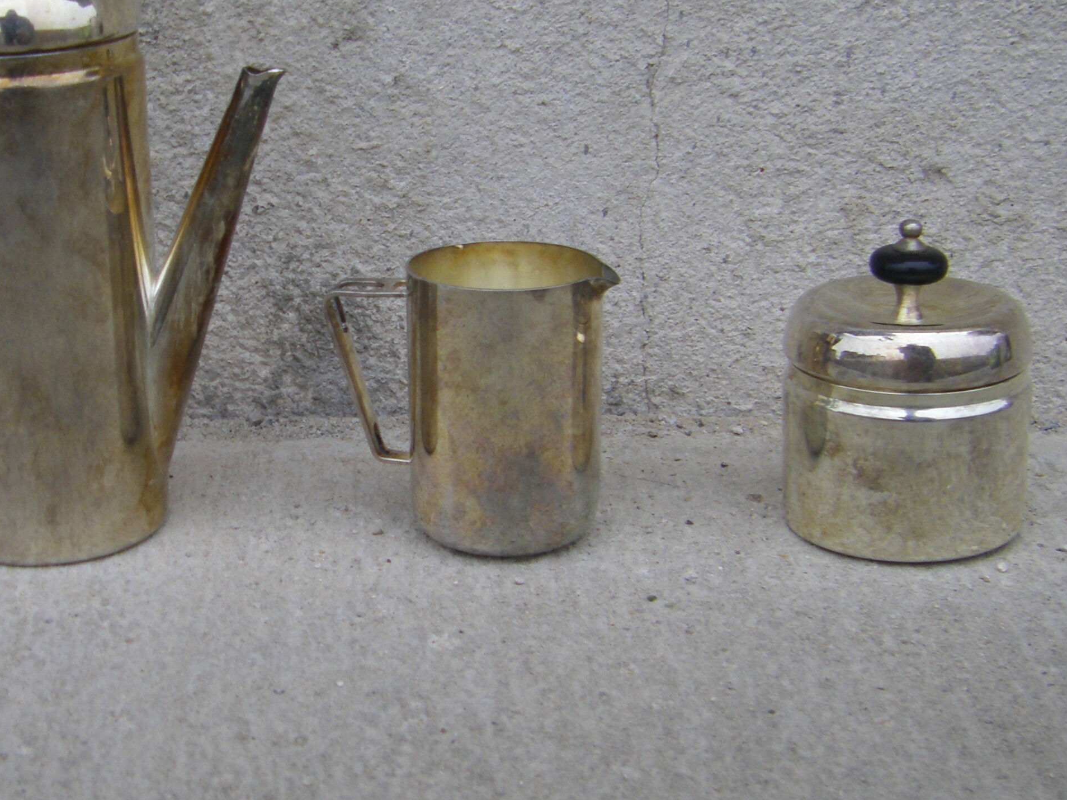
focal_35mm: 65
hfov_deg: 29.7
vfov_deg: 22.6
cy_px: 371
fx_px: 2004
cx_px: 400
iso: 80
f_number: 3.5
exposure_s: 1/50
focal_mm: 6.3
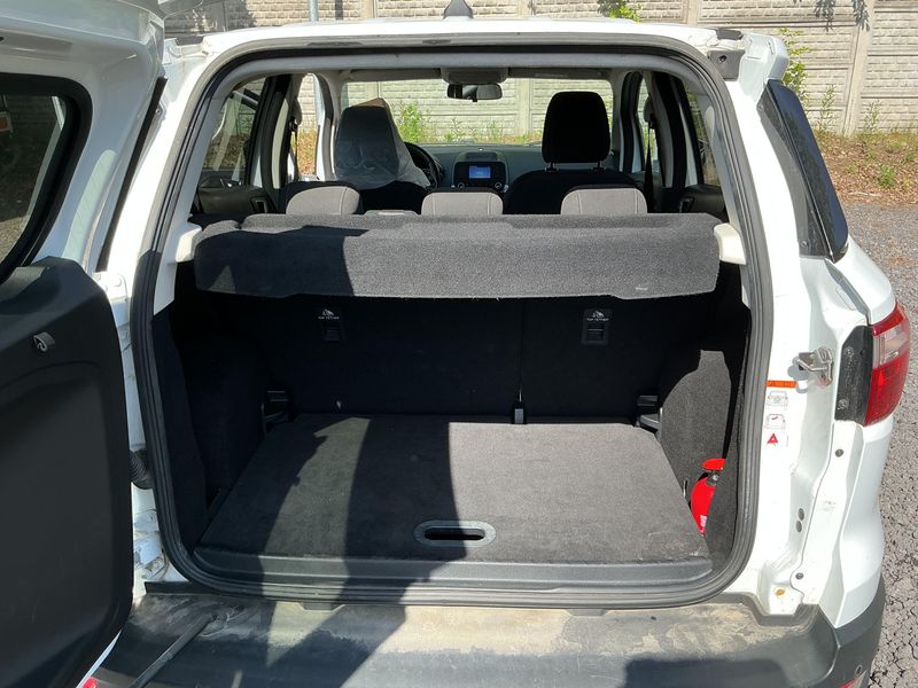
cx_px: 459
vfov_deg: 48.2
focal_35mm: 29
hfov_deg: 61.7
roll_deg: +0.7
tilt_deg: -20.6
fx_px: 769
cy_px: 344
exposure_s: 1/478
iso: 25
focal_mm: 3
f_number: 1.8
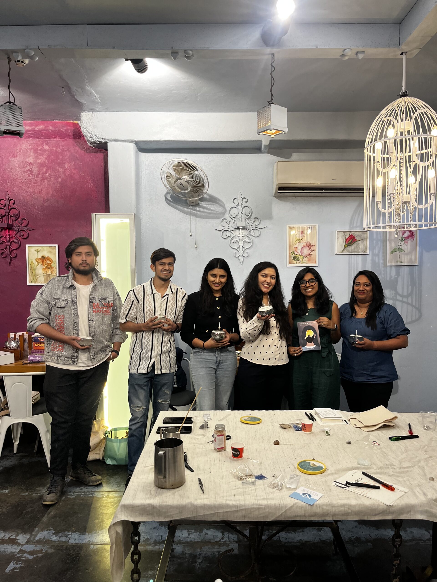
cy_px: 291
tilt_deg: -2.5
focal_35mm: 26
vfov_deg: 67.3
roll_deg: +0.8
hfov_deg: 53.1
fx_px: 438
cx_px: 218
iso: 125
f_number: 1.6
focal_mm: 5.1
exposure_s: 1/100
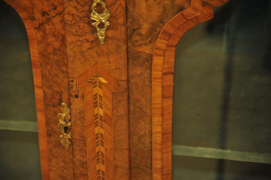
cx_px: 136
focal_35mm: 120
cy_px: 90
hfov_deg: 17.1
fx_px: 903
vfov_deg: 11.4
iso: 1250
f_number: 4
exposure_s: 1/60
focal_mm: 120
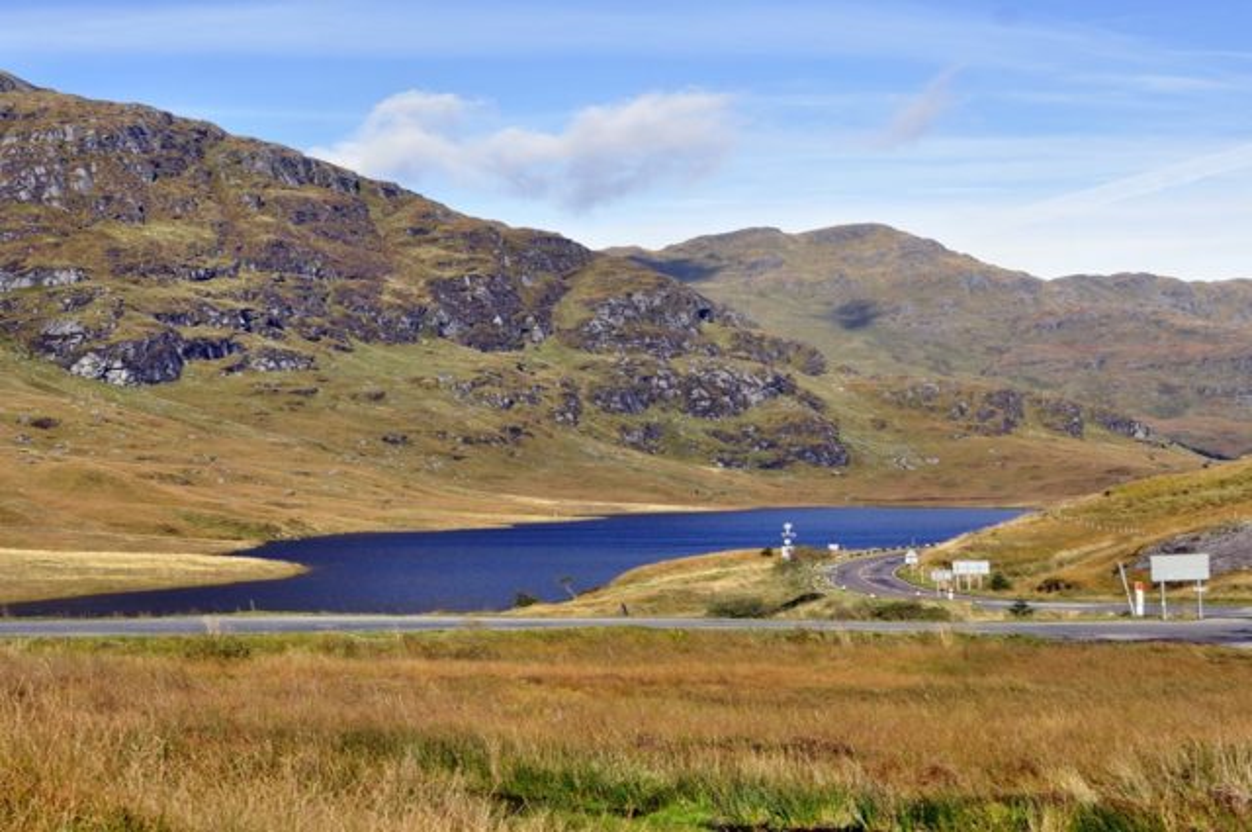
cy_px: 416
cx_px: 626
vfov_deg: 28.9
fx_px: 1615
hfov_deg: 42.4
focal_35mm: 46
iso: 200
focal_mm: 31
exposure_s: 1/320
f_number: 9
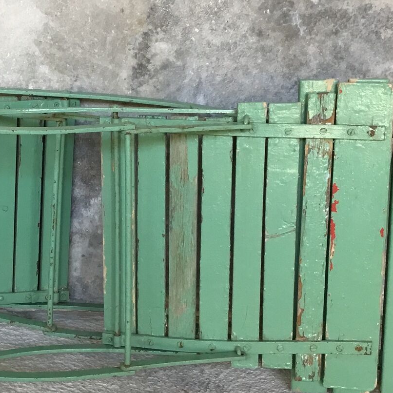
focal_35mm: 68
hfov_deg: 24.9
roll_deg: -2.1
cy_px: 185
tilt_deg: -16.5
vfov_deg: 25.4
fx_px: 873
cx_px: 78
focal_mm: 3.3
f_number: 2.4
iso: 40
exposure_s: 1/33
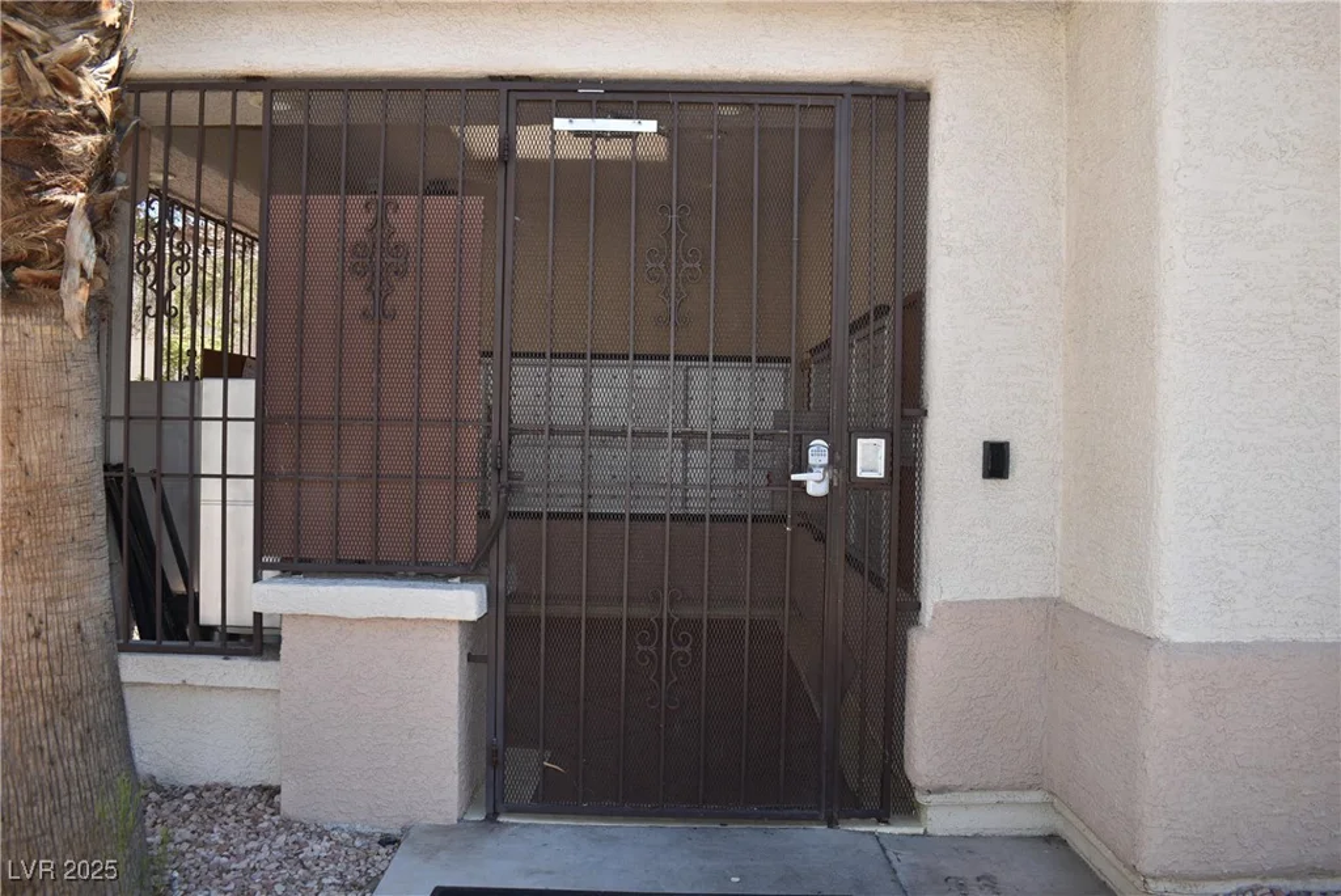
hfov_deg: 61.9
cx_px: 670
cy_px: 448
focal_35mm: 30
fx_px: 1118
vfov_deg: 43.7
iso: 100
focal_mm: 20
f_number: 5.6
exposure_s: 1/125
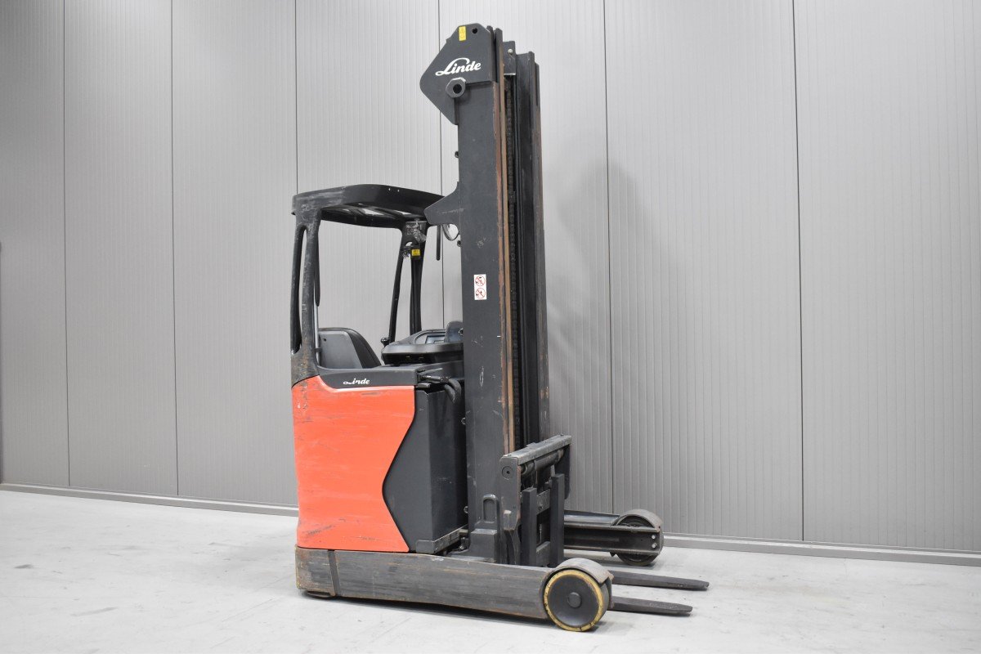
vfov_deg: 38.4
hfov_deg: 55.1
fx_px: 940
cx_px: 490
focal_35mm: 34
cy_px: 327
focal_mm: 23
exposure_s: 1/30
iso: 1600
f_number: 4.5
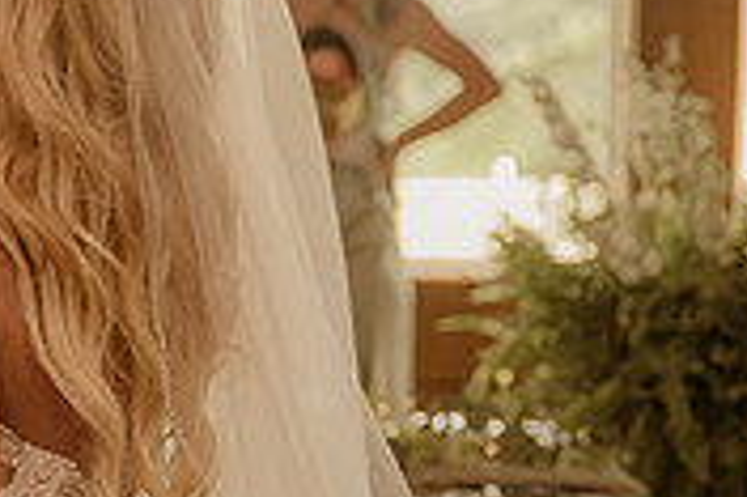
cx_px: -140
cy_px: 346
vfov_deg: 9.0
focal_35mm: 152
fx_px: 3151
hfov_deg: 13.2
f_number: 2.8
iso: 1000
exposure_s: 1/250
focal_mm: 46
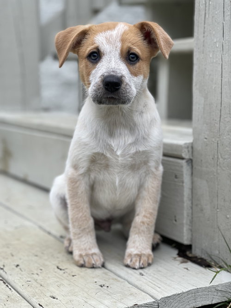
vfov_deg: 30.3
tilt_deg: -6.5
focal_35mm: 64
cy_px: 154
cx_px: 116
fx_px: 570
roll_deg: -0.4
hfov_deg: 22.9
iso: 20
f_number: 2.2
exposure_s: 1/125
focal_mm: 7.5
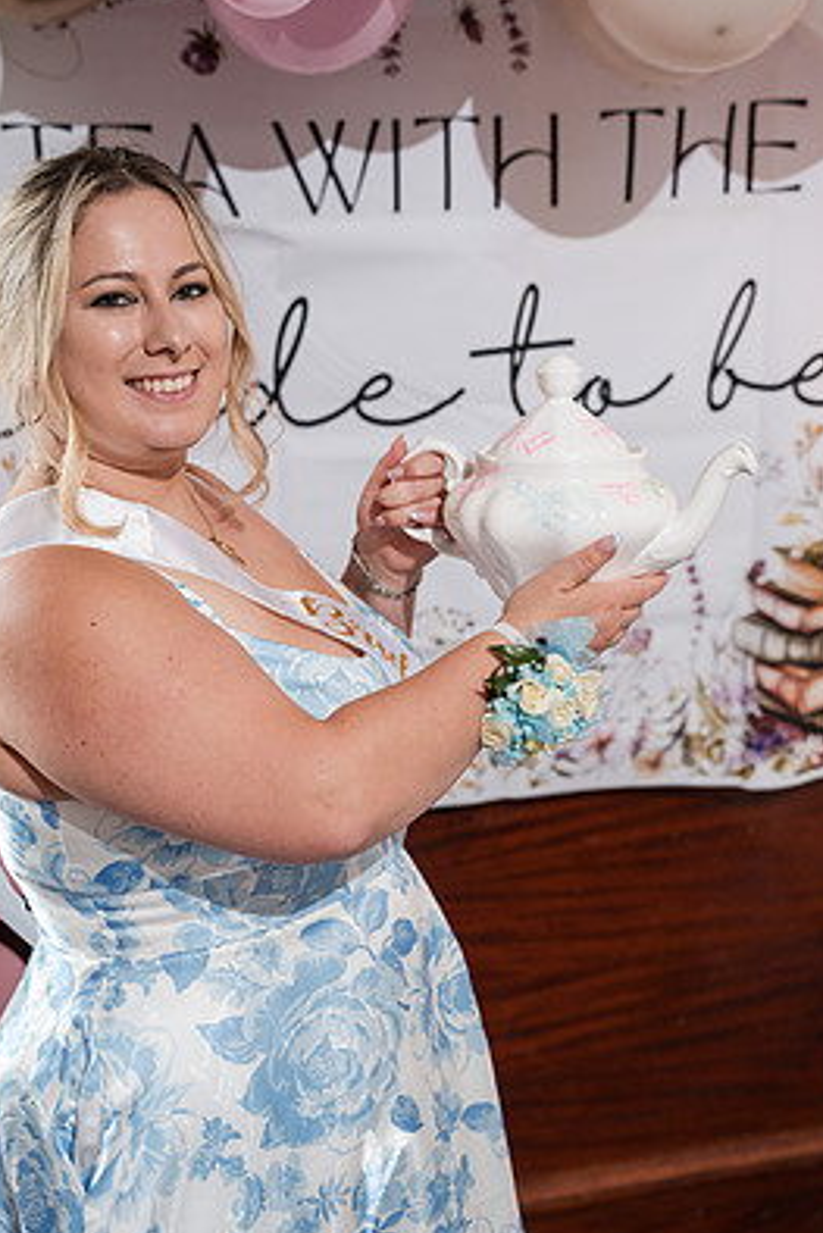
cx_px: 382
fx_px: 2193
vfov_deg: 31.4
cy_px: 660
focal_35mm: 64
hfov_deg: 21.3
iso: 2500
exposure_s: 1/250
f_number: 4
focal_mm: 56
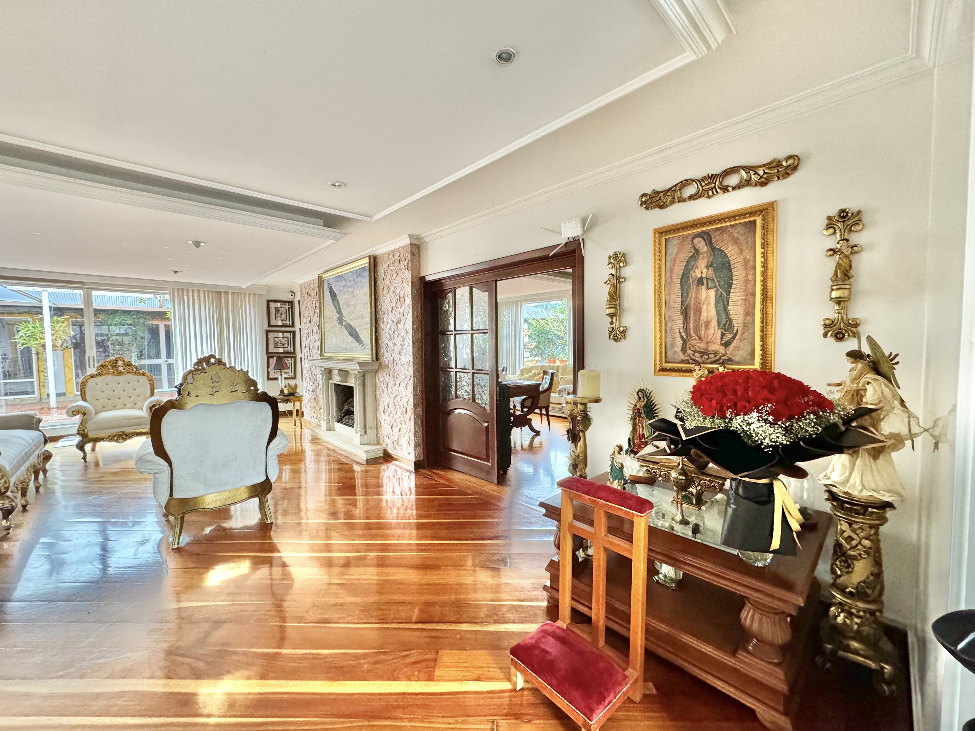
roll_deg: +1.1
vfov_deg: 85.7
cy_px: 366
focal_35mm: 14
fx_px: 394
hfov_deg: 102.1
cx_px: 488
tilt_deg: -2.8
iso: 320
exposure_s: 1/91
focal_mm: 2.22
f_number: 2.2
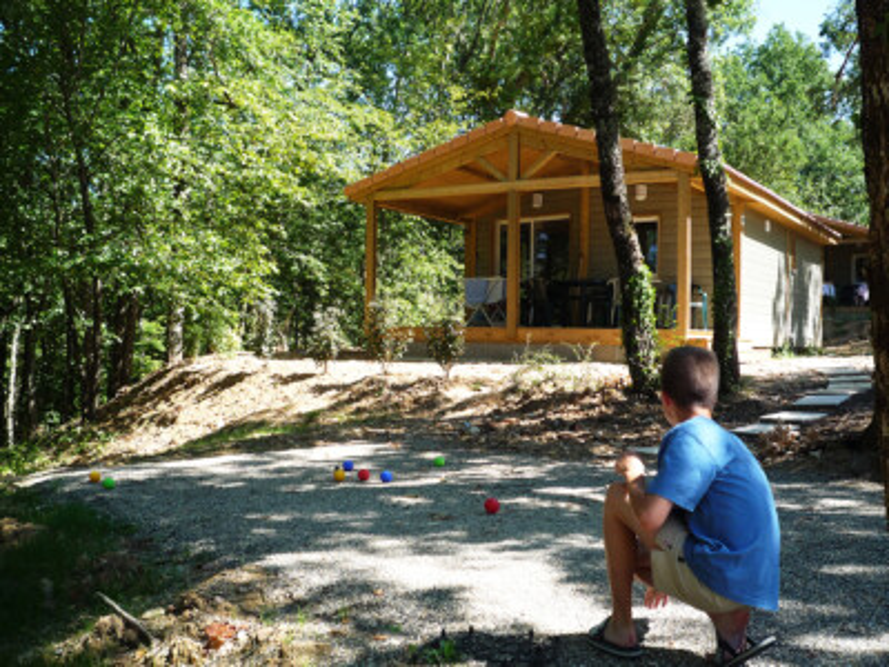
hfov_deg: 47.9
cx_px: 444
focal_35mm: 39
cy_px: 334
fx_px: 1002
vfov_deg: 36.8
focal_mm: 6.8
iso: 100
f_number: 4
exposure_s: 1/200
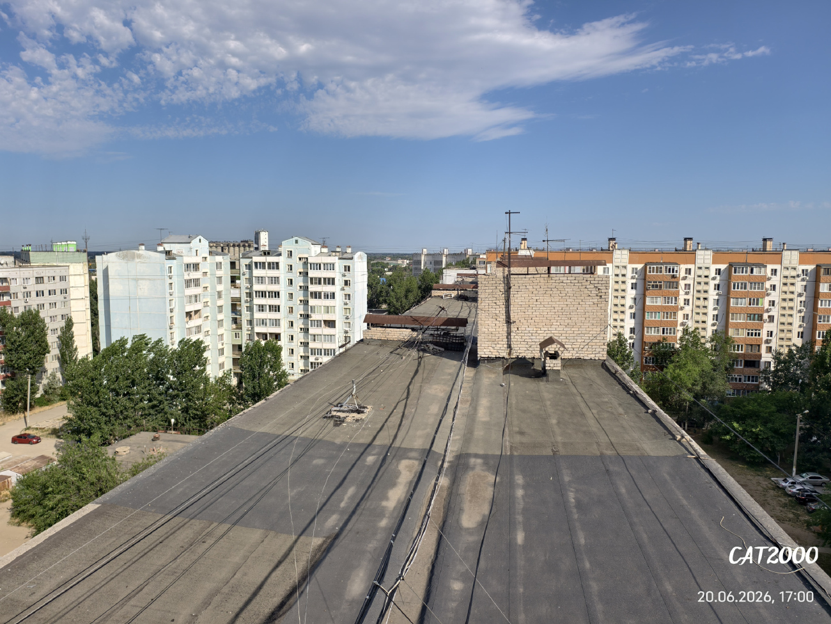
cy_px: 312
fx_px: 552
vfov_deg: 58.9
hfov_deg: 73.9
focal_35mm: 23
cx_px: 416
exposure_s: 1/3322
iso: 72
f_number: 1.57
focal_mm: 6.54
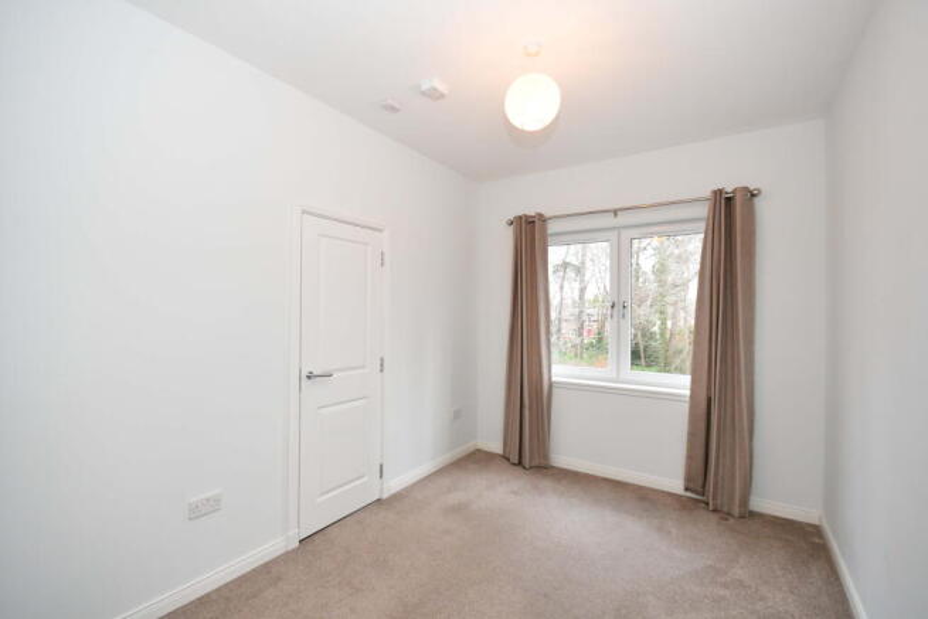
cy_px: 310
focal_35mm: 15
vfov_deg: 77.4
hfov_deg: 100.4
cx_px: 464
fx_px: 387
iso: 3200
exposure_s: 1/60
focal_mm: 10
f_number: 7.1
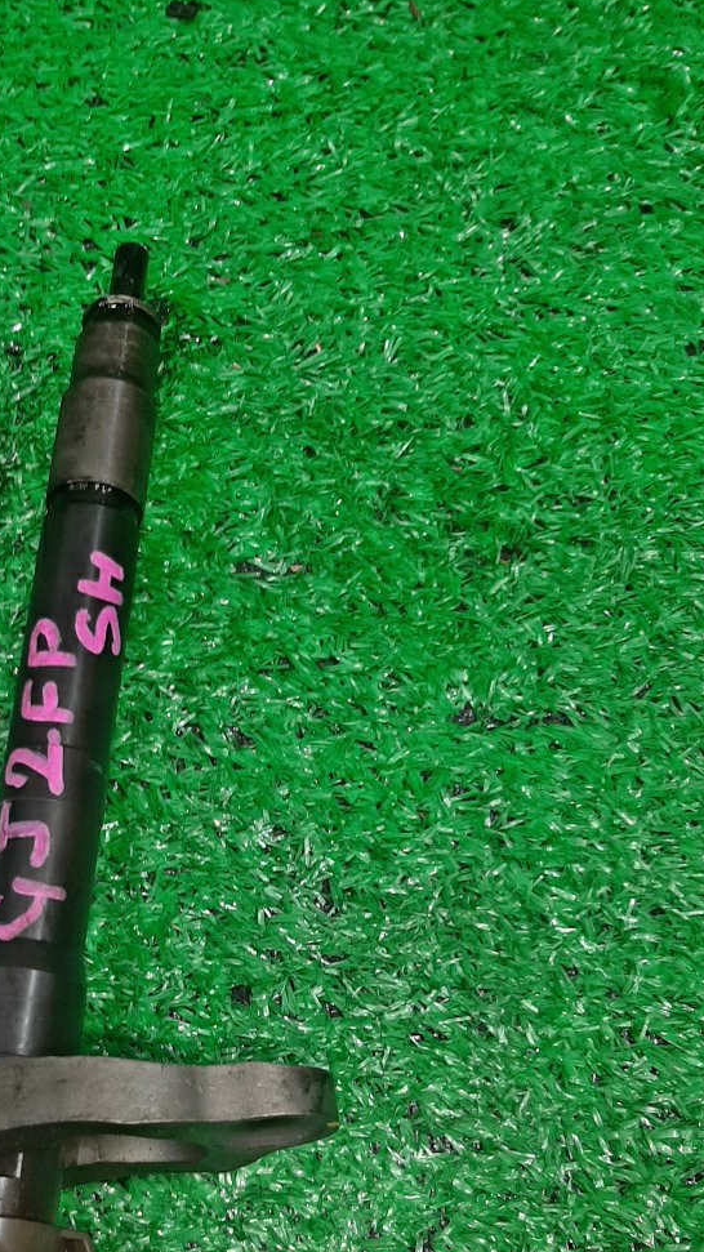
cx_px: 165
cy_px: 851
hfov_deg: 27.9
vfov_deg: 47.4
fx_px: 1394
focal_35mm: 42
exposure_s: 1/50
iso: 49
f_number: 1.7
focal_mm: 3.93
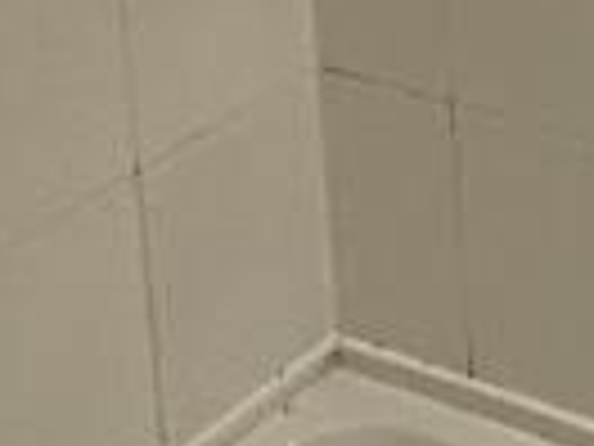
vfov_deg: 11.0
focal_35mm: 109
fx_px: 1870
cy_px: -689
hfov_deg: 13.9
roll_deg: +0.7
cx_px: 1332
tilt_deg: -7.9
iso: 500
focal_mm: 2.22
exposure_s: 1/60
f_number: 2.2
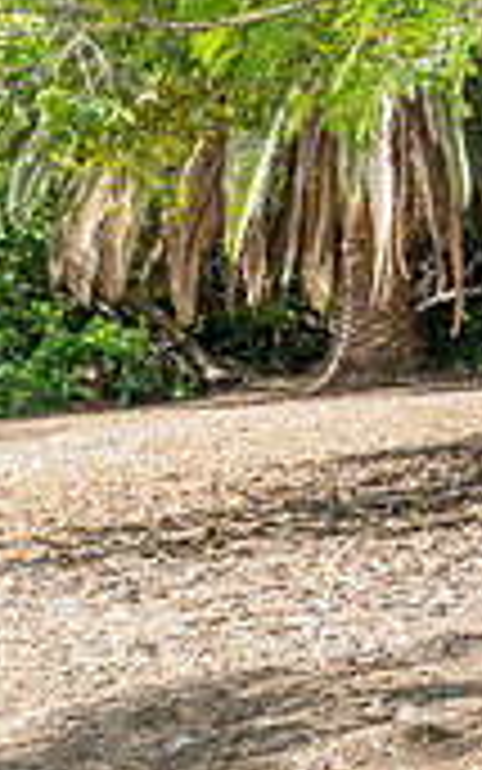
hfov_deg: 11.8
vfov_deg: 24.8
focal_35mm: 83
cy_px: 245
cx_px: 1266
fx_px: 1743
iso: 200
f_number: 7.1
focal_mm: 24
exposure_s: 1/200
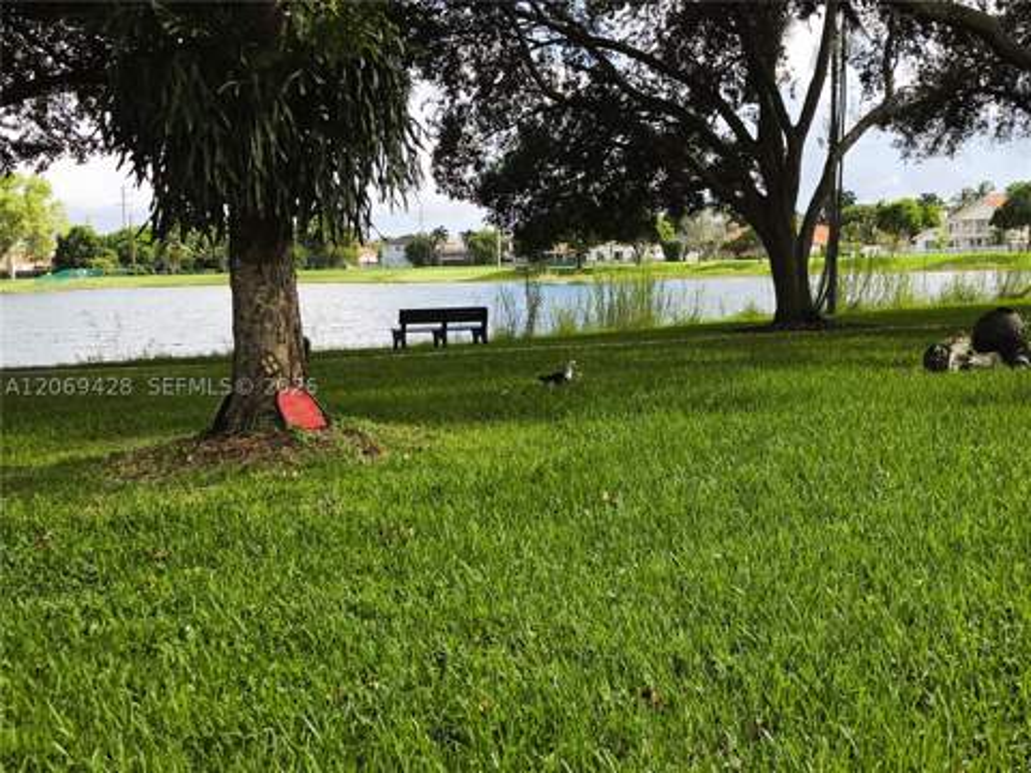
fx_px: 1370
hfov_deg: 41.2
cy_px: 386
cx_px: 516
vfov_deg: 31.5
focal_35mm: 46
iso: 10
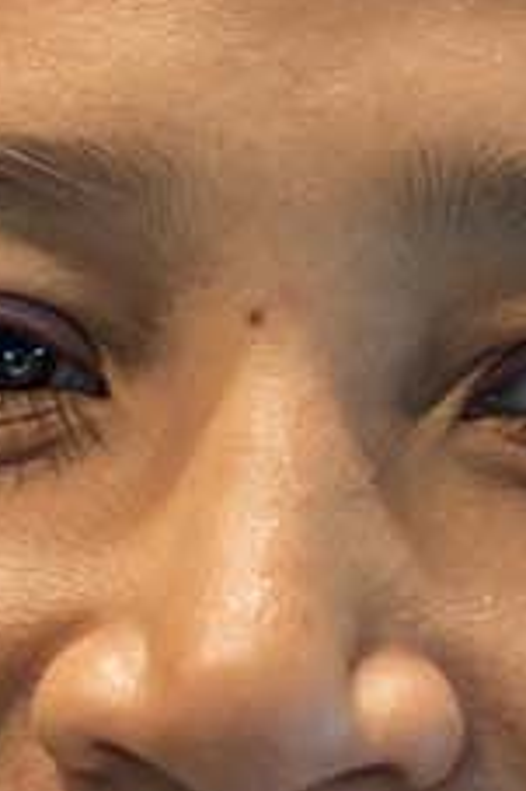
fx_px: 23046
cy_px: 1687
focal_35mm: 1050
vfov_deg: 2.0
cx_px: 56
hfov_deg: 1.3
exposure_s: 1/40
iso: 2000
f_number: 5
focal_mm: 165
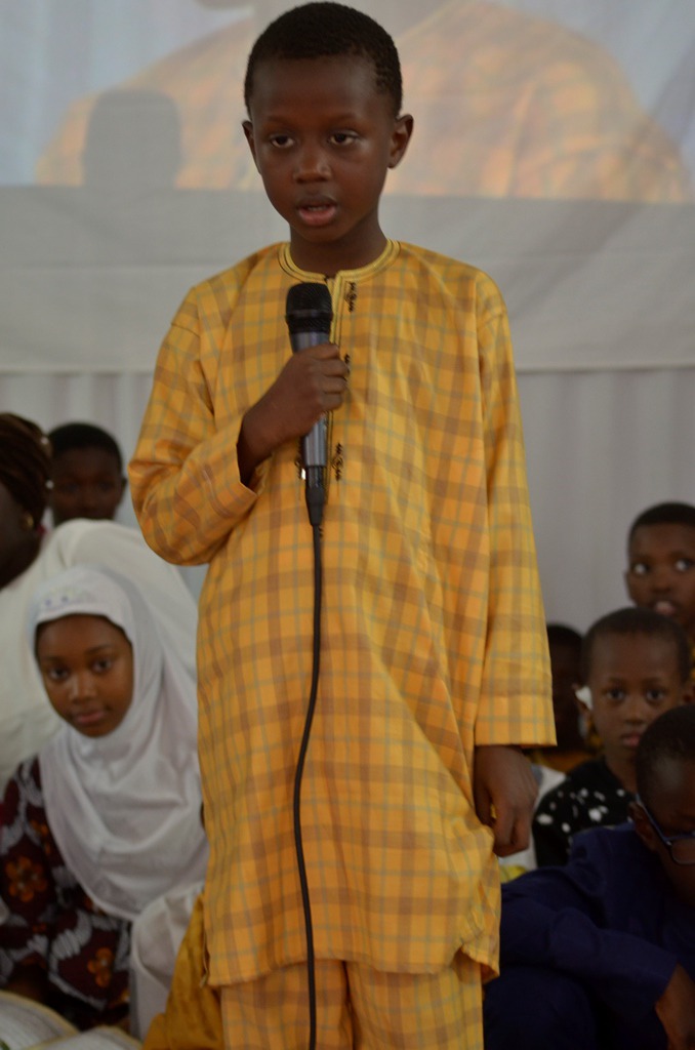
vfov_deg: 19.5
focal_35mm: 105
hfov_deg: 13.0
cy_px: 525
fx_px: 3055
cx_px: 348
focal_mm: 70
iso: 640
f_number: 4
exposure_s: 1/50
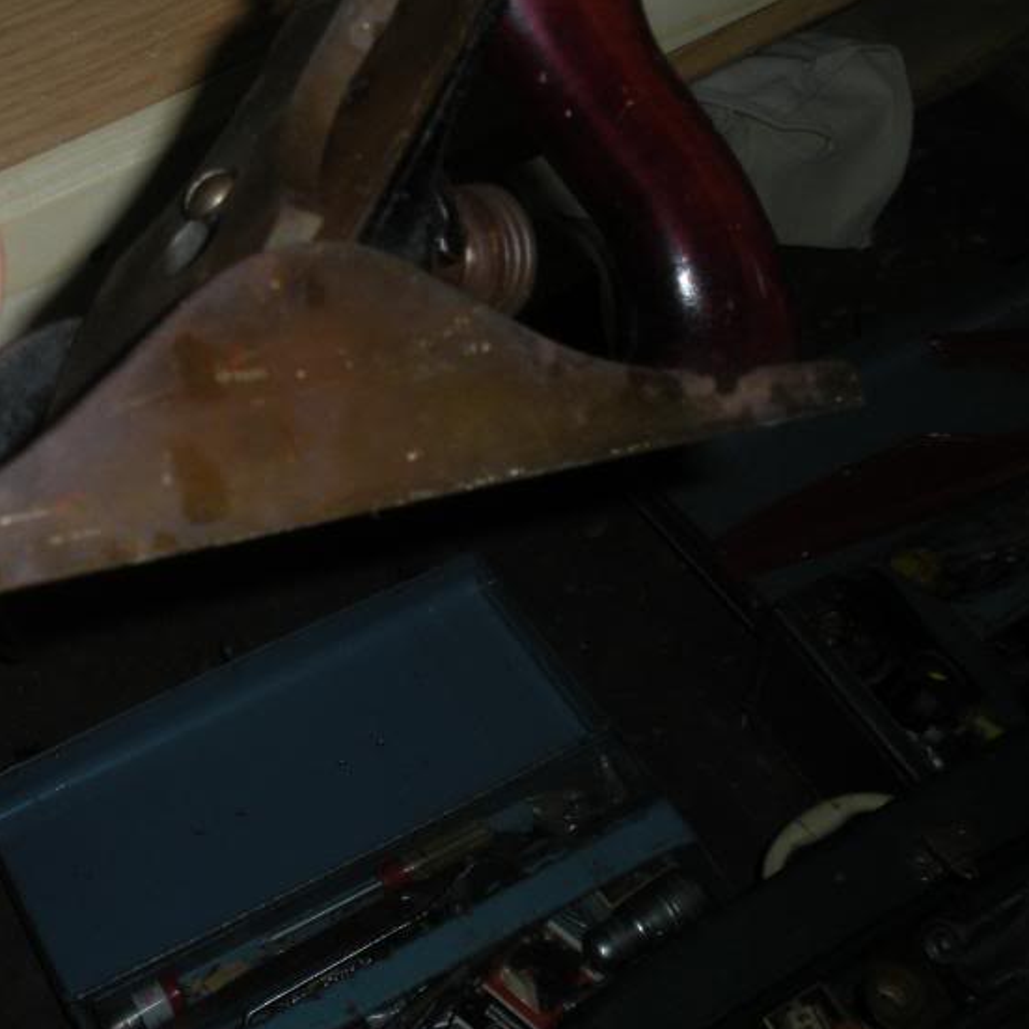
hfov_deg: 28.6
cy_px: 343
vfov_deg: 28.9
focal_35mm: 59
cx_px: 235
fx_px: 1984
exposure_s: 1/60
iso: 64
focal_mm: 6.3
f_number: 3.5
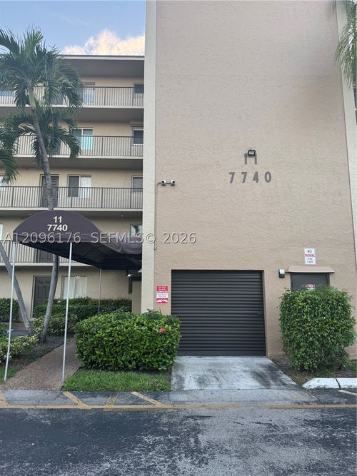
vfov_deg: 71.6
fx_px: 330
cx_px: 178
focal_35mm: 24
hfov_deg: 56.8
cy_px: 238
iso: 100
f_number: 1.78
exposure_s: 1/121
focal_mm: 6.76
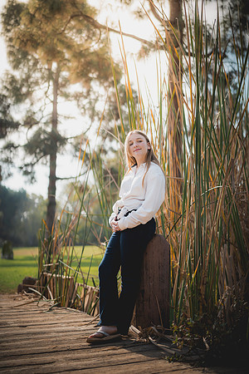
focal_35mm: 50
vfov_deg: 39.6
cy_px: 187
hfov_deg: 27.0
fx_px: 519
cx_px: 124
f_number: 1.4
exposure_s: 1/4000
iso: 250
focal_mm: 50
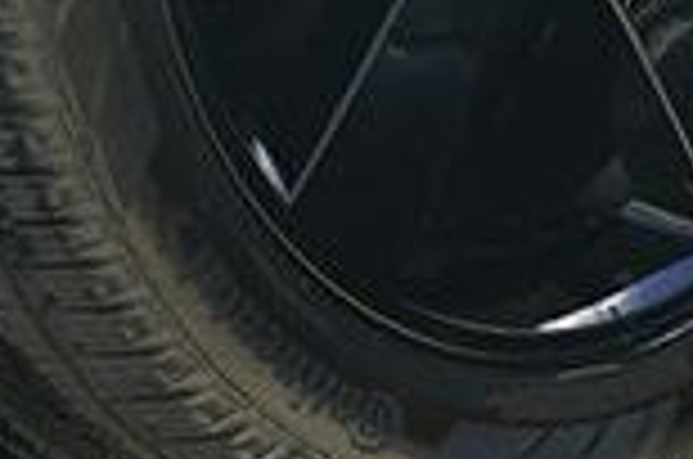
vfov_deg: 4.9
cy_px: 22
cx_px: -1206
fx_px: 5398
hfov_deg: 6.8
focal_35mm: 281
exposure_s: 1/160
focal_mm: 36
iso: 1000
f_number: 7.1
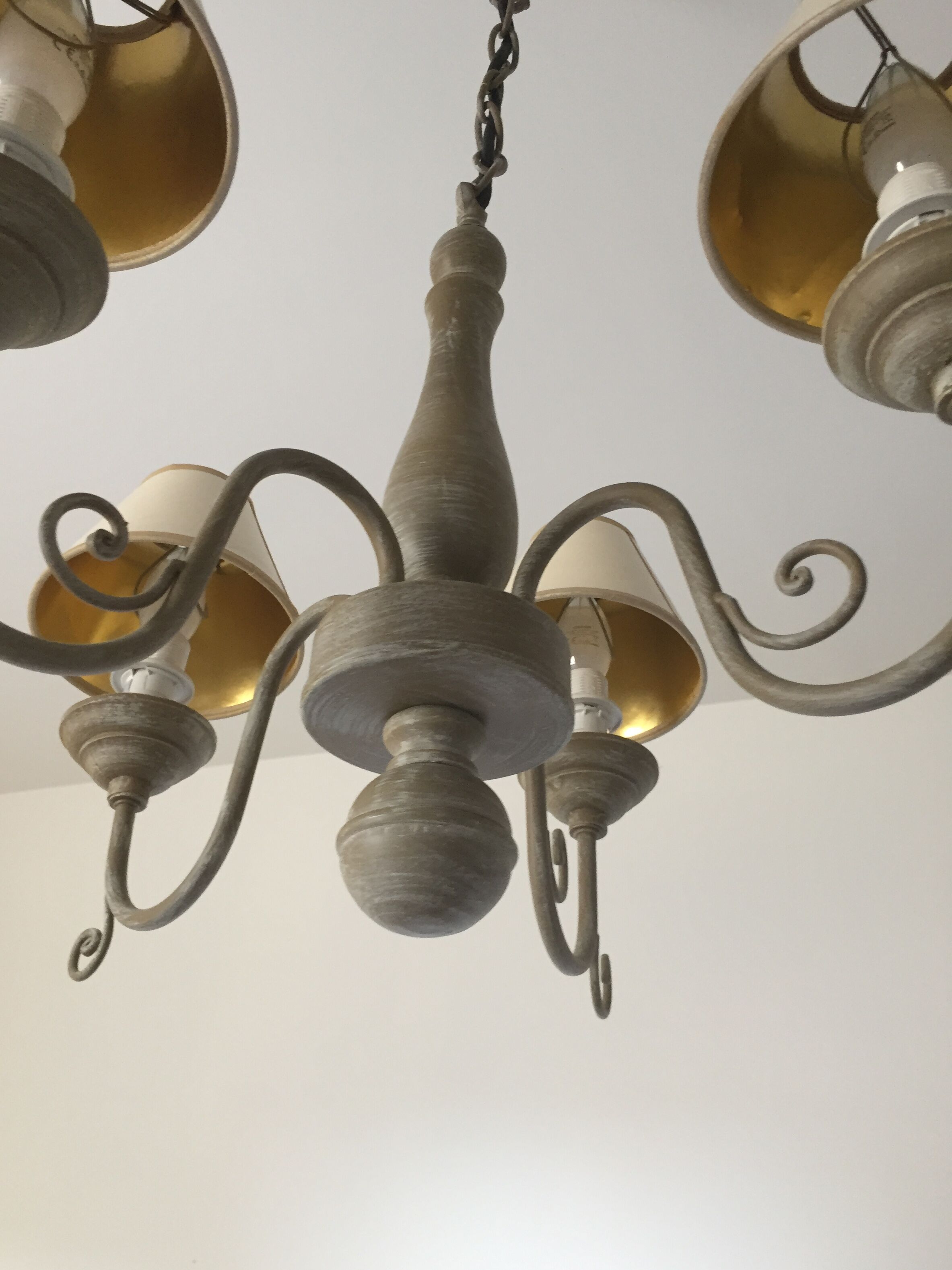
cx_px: 460
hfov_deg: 46.8
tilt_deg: +29.4
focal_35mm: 30
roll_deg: -7.3
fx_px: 1100
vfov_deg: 60.0
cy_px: 638
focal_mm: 4.15
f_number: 2.2
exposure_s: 1/33
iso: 160
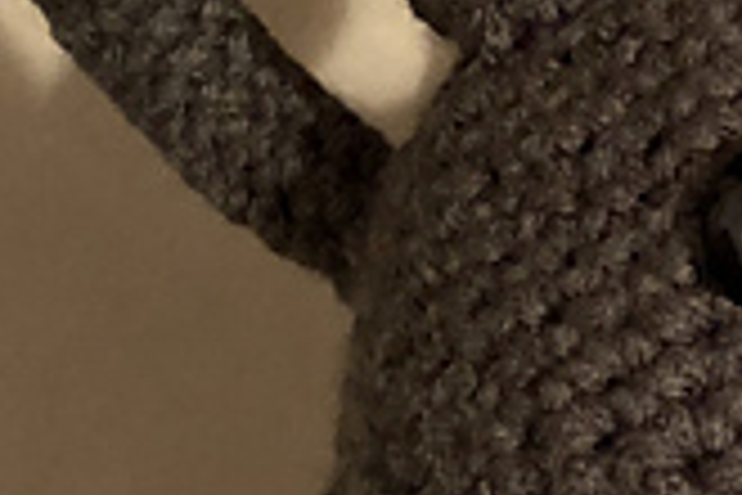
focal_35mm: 113
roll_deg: +1.3
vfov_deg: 12.1
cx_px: 791
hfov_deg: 17.6
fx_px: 2329
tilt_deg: -25.1
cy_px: 338
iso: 160
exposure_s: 1/4
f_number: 1.8
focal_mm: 3.99
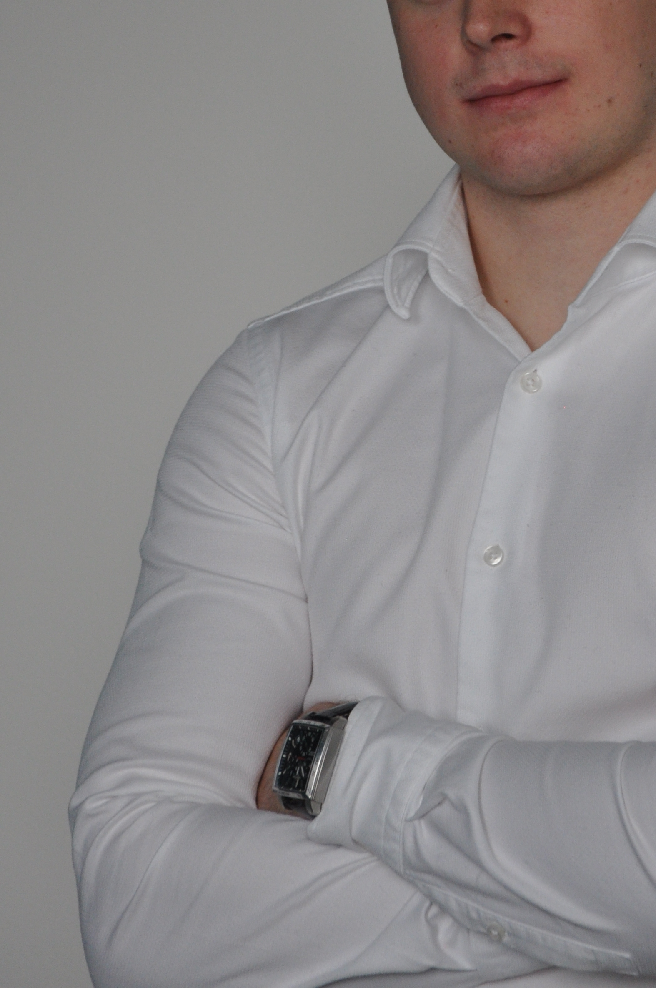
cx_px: 531
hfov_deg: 4.8
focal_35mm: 285
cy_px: 187
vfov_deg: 7.2
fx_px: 7807
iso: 640
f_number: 5.6
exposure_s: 1/60
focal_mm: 105
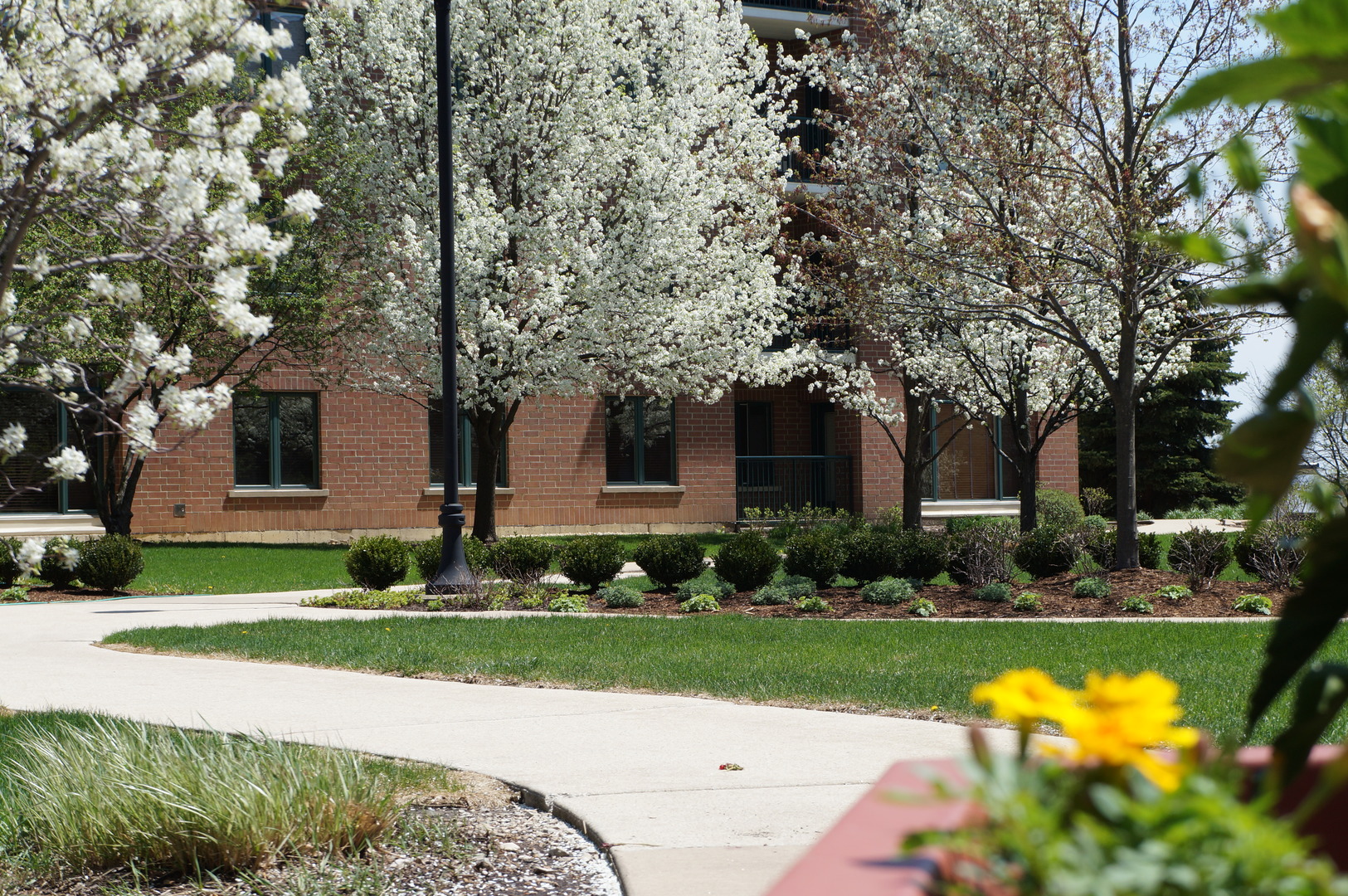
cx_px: 674
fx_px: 3086
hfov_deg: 24.6
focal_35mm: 82
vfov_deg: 16.5
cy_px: 448
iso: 200
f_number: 9
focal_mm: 55
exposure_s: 1/400
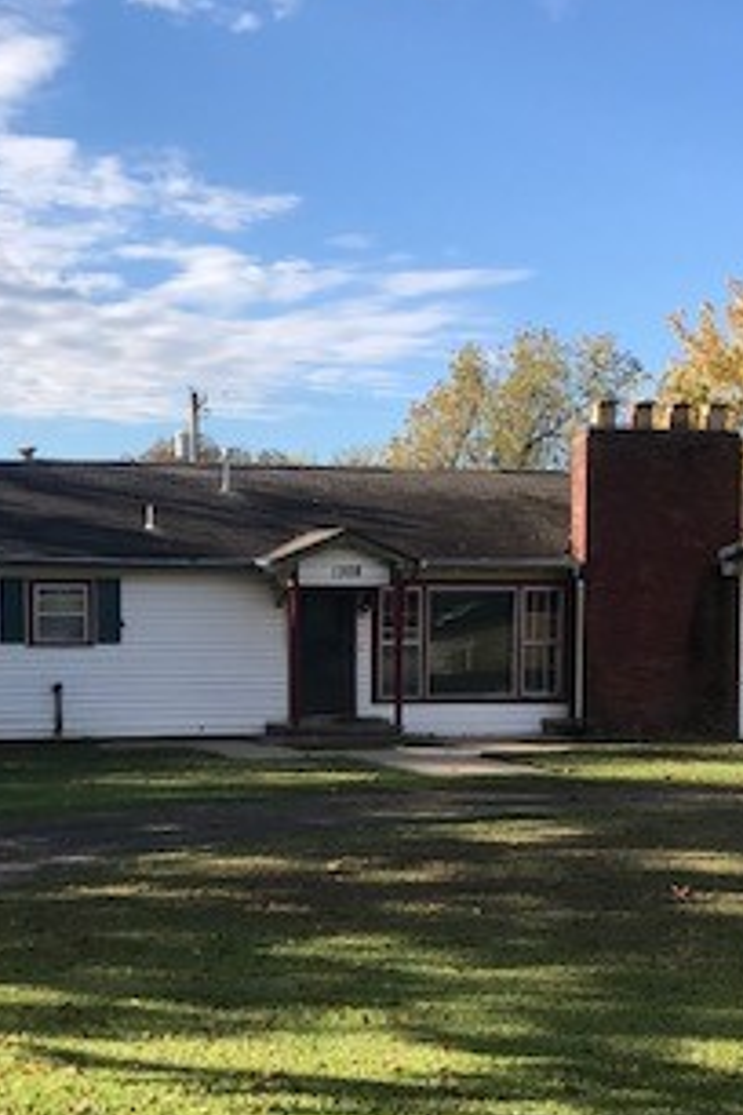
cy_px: 721
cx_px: 266
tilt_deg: -1.9
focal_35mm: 61
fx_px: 1888
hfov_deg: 22.2
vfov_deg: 32.7
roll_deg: +0.5
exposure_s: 1/1623
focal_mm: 3.99
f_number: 1.8
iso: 20
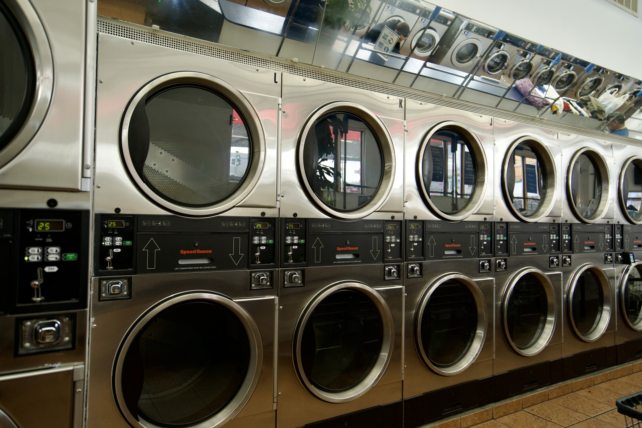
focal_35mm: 24
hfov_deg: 73.7
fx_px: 428
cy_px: 214
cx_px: 321
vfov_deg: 53.1
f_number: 4
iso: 1000
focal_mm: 24
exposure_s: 1/125
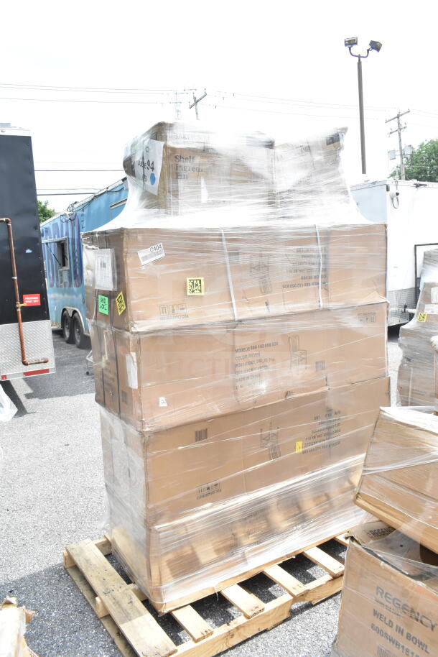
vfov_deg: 67.4
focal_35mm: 27
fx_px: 492
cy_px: 328
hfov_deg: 48.0
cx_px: 219
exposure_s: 1/500
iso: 1600
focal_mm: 18
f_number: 13
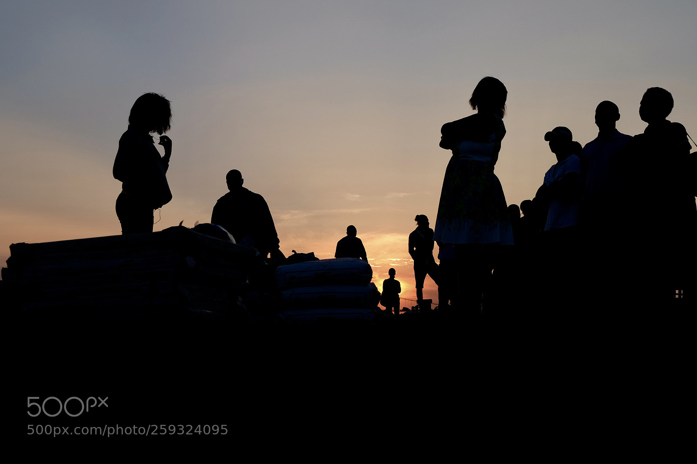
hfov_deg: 54.4
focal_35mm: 35
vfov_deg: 37.8
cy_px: 232
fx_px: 677
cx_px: 348
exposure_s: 1/800
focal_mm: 23
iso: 200
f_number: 5.6
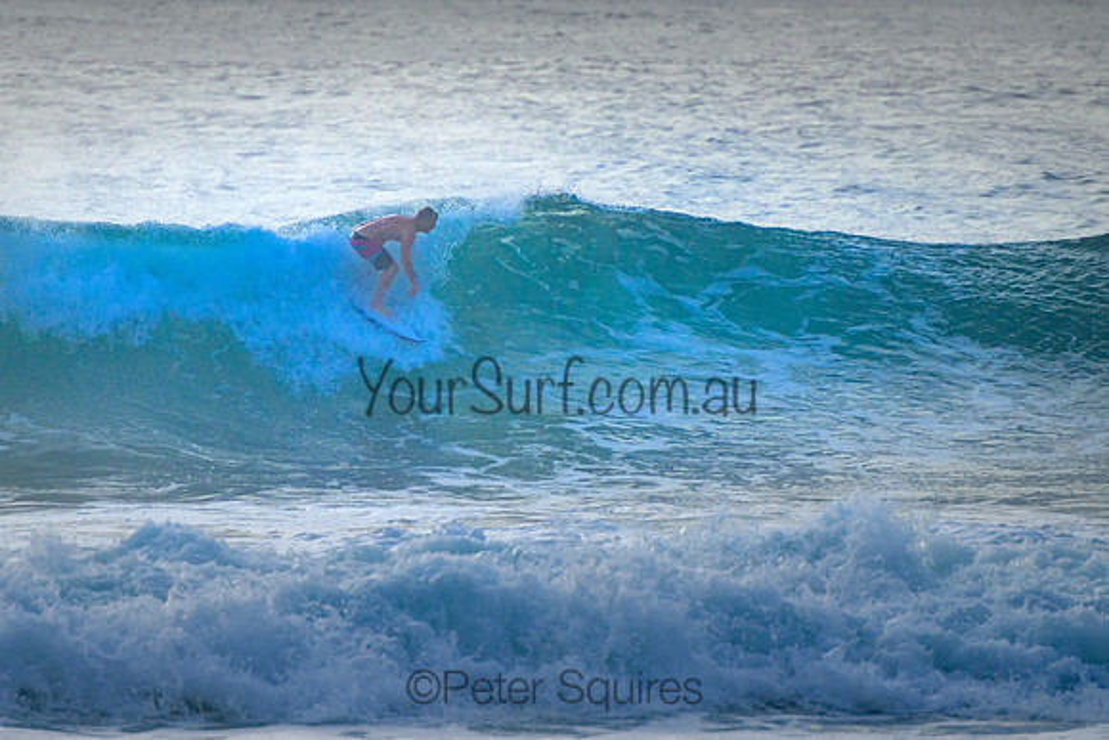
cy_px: 281
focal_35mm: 550
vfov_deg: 2.5
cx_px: 413
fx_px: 16940
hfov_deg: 3.7
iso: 1100
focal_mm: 400
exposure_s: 1/2000
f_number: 5.6
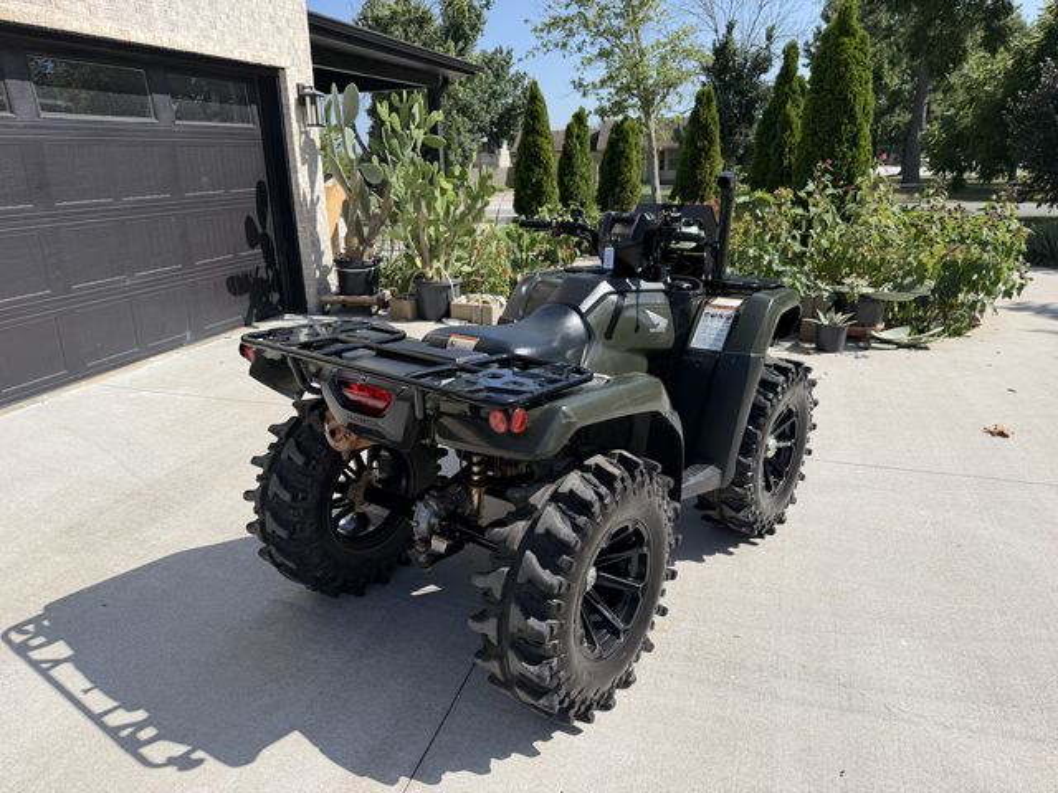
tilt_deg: -16.8
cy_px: 396
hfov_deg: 71.6
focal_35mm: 24
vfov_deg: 56.8
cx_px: 529
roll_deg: +3.2
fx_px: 734
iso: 80
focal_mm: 6.76
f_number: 1.78
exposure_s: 1/4167
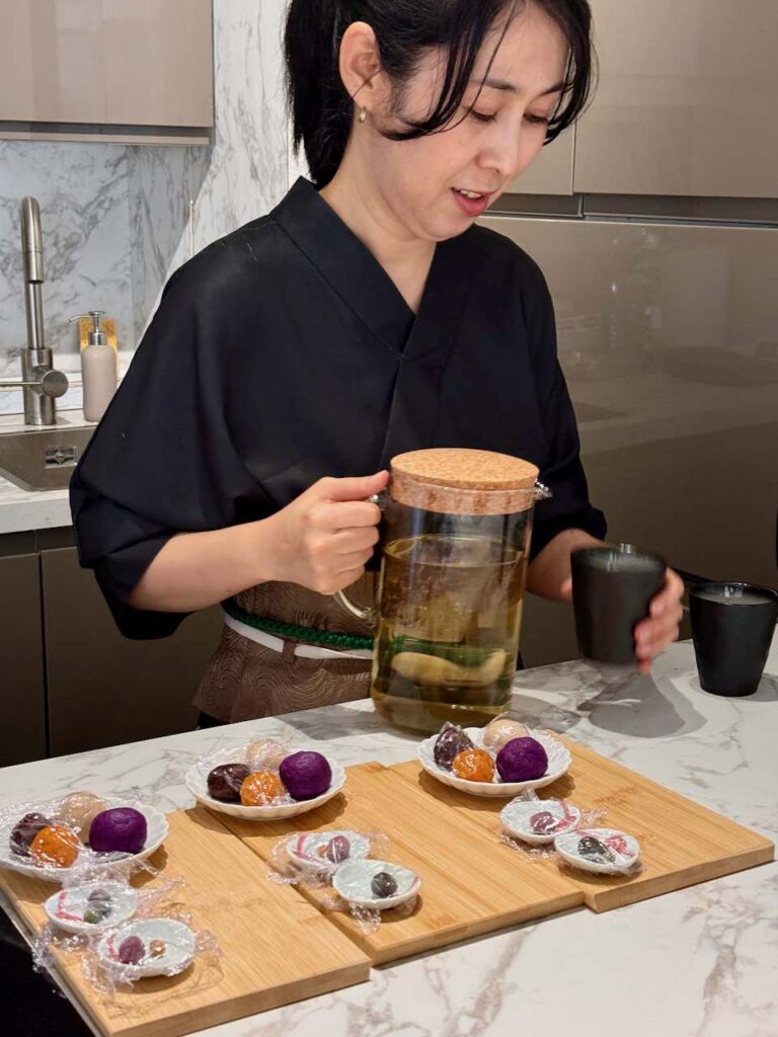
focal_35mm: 48
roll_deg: -0.7
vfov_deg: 39.7
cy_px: 518
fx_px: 1438
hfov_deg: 30.3
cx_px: 389
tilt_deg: -14.4
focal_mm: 6.76
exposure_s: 1/50
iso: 160
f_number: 1.78
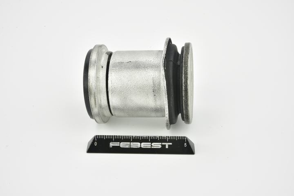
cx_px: 147
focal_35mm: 60
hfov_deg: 33.4
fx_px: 490
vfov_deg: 22.6
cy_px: 98
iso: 64
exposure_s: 1/2.5
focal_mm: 60
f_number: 29
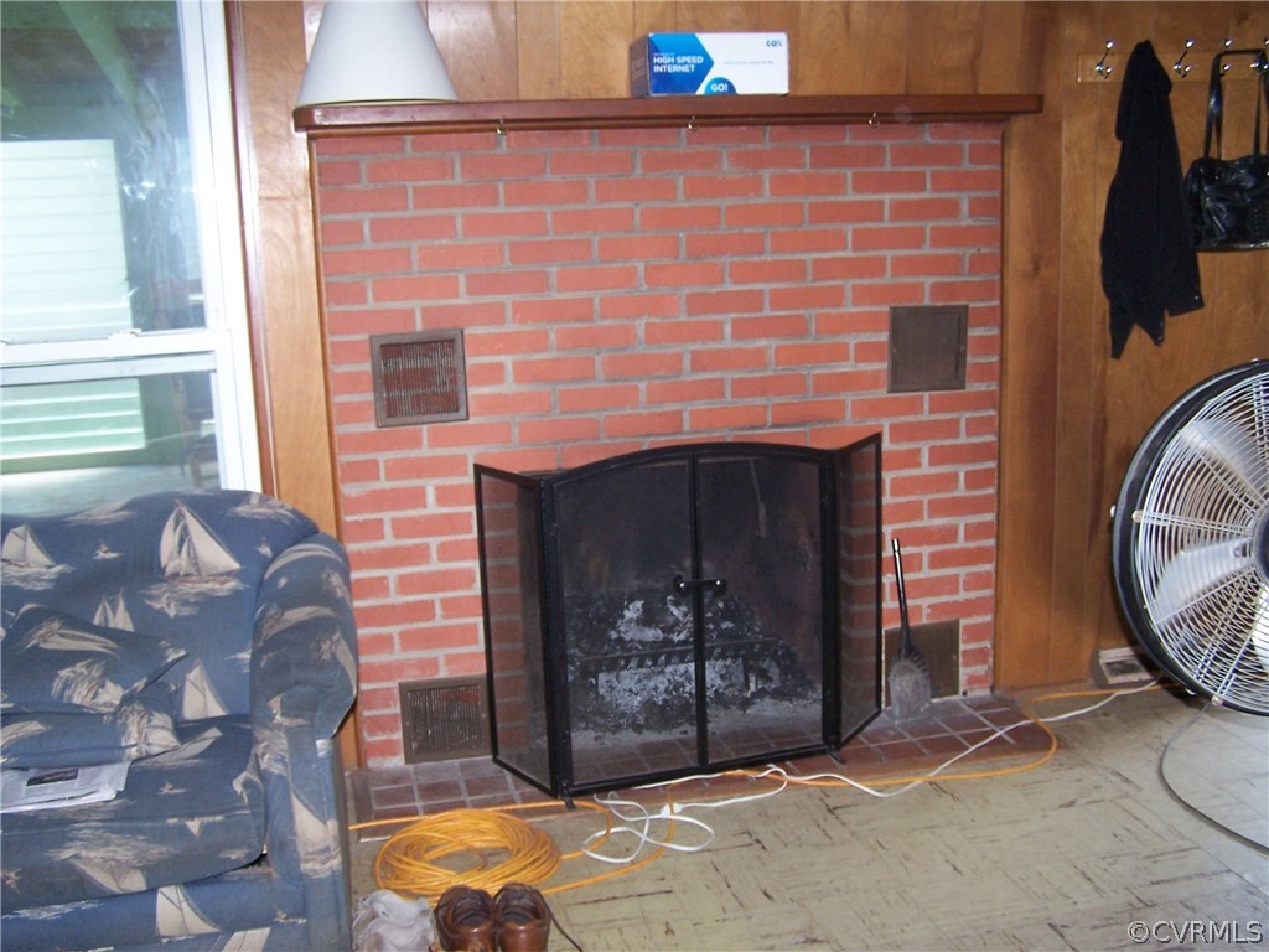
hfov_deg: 49.0
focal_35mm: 38
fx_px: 1393
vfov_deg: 37.7
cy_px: 476
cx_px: 634
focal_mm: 6.3
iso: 140
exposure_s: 1/60
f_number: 2.8
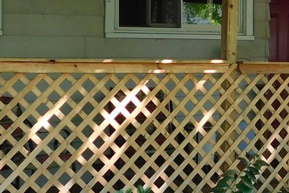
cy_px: 14
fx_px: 746
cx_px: 227
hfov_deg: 21.7
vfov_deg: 14.5
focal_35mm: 93
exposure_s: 1/80
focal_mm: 4
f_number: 3
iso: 125
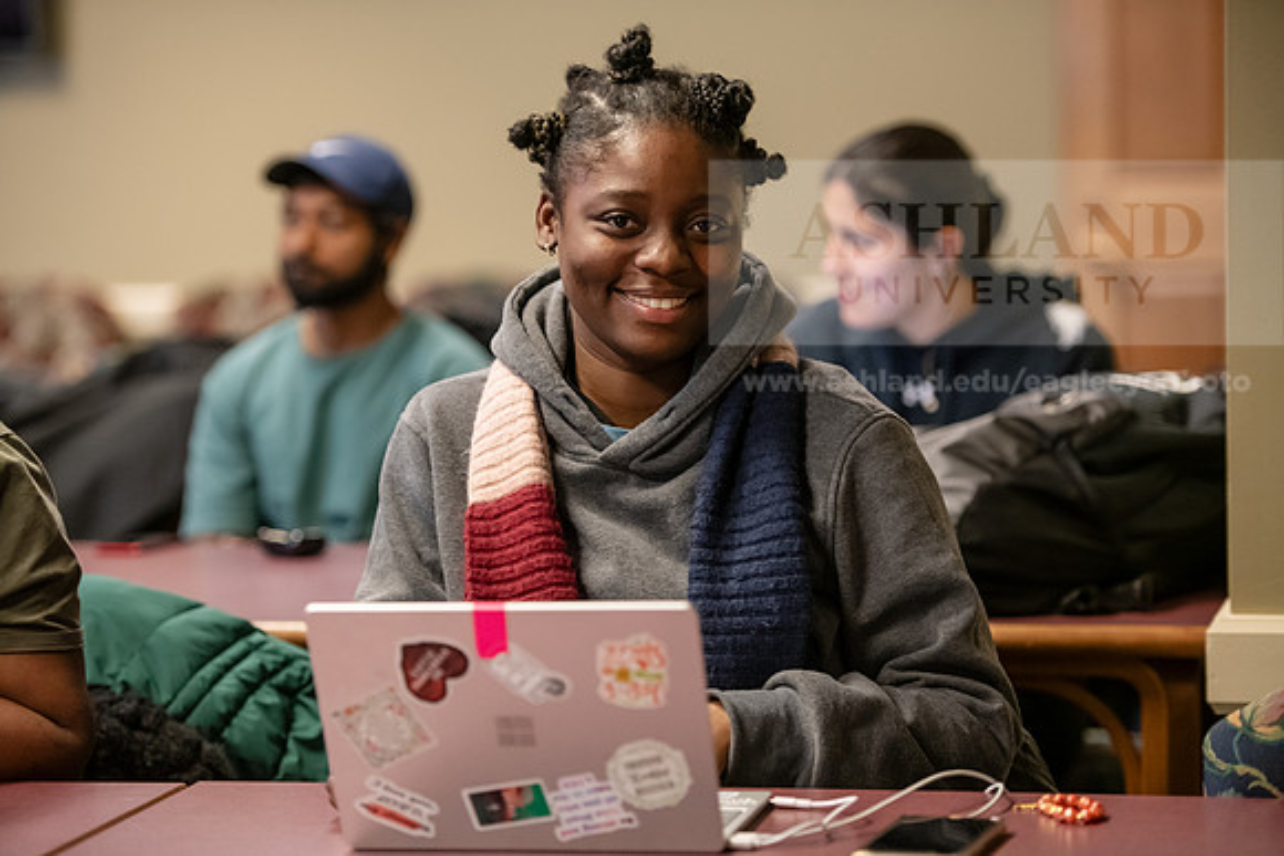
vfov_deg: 11.8
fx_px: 4138
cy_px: 428
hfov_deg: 17.6
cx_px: 642
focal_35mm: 116
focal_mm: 116
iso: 2500
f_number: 2.8
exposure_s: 1/200
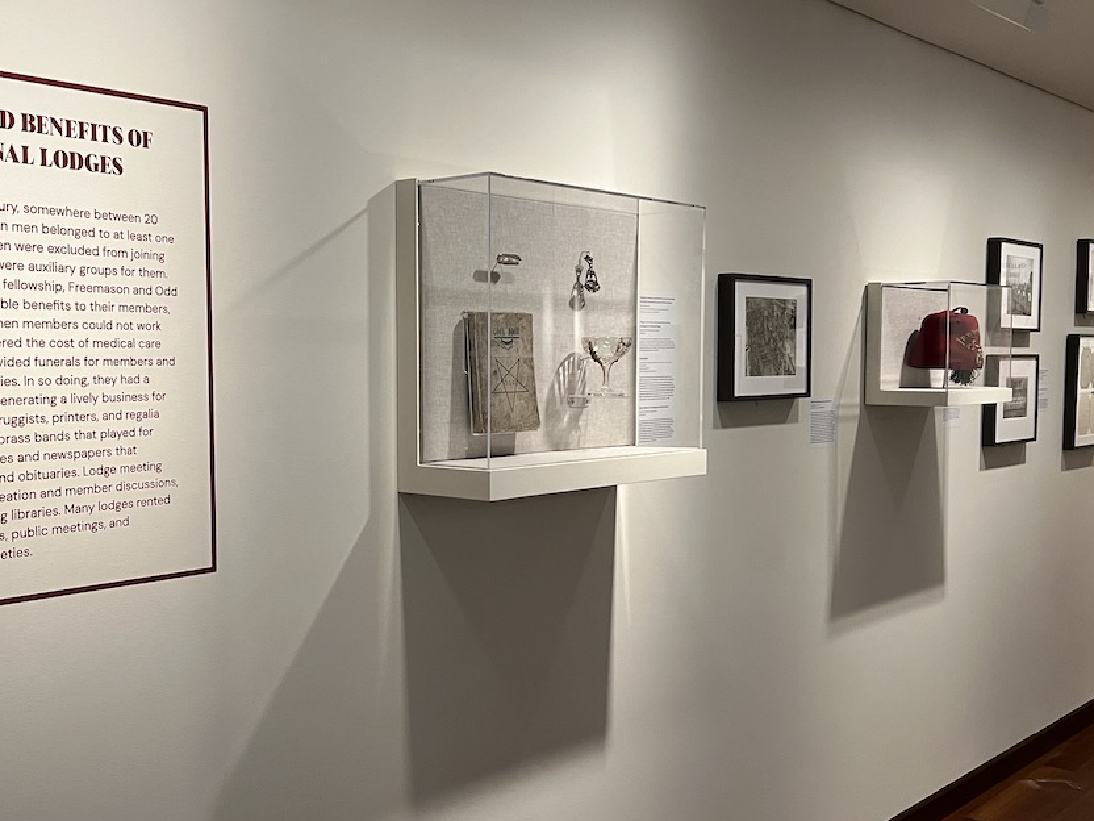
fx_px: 1264
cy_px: 424
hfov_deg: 46.7
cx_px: 476
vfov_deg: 36.0
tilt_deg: -4.3
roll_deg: +0.7
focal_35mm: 40
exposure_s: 1/60
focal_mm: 5.7
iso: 320
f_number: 1.5
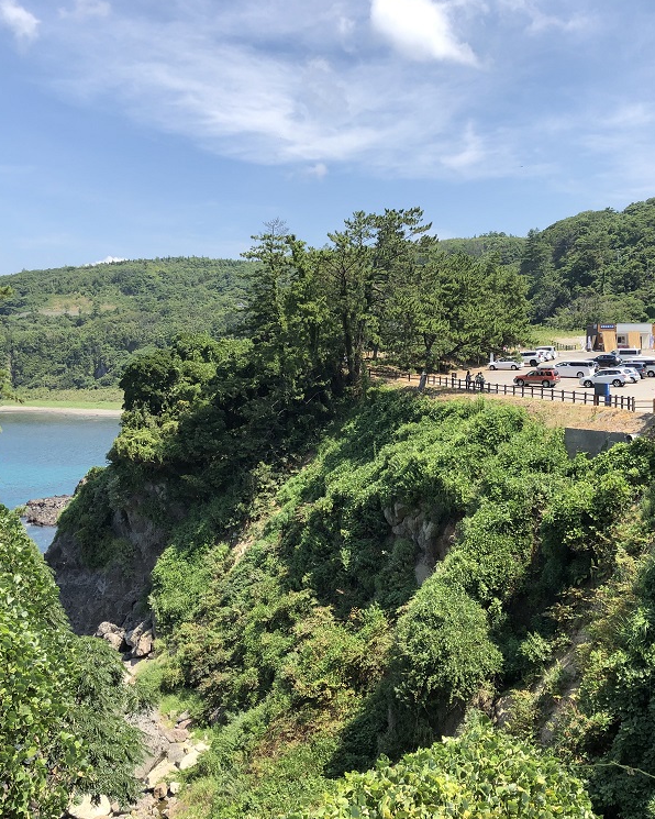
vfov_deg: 49.1
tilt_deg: -3.4
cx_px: 389
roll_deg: +0.3
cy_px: 405
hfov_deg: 40.0
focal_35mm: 37
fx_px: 897
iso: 20
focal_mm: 3.99
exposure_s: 1/1200
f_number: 1.8
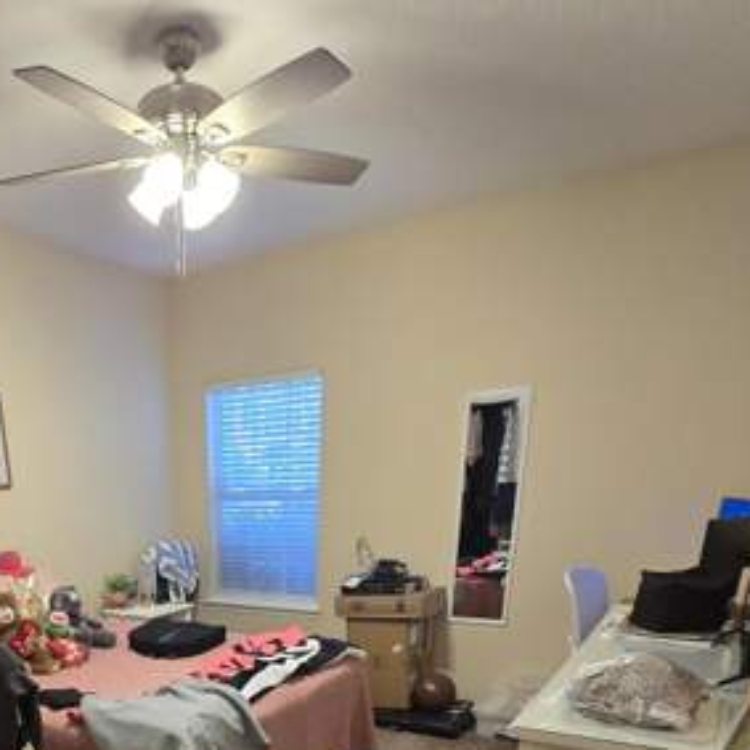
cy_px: 742
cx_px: 180
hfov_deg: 57.6
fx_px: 637
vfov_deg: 50.1
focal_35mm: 26
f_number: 2.2
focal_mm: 2.2
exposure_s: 1/60
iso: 500
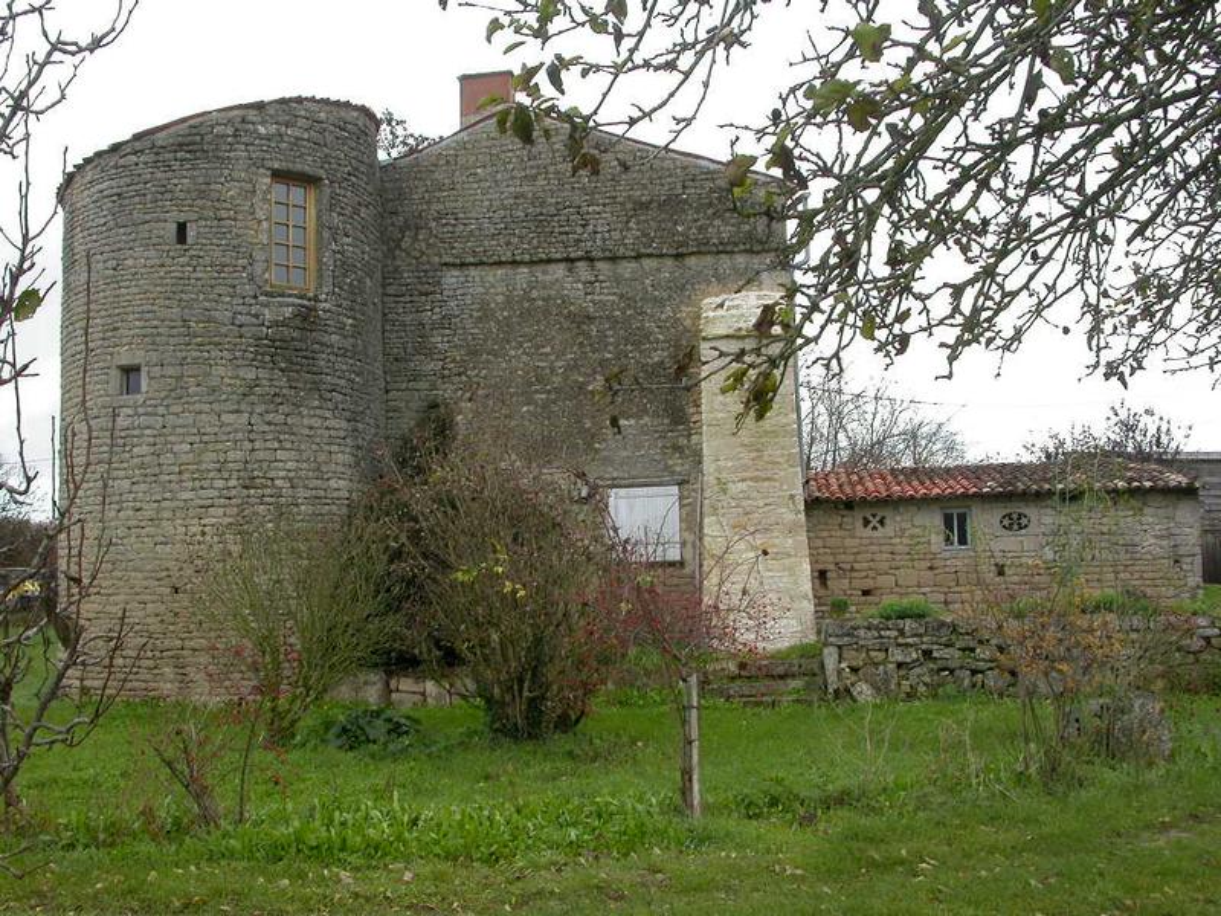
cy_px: 458
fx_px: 1340
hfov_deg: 49.0
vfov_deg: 37.7
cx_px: 610
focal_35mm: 38
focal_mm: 7.85
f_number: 4.7
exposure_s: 1/124
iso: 100
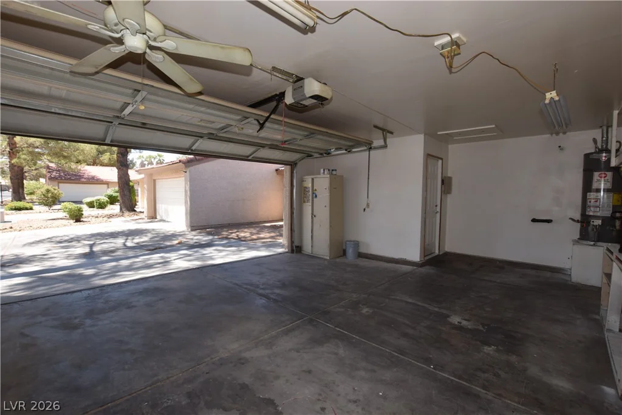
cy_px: 208
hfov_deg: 100.4
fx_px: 259
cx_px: 311
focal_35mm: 15
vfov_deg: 77.3
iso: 125
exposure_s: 1/125
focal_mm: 10
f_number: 5.6
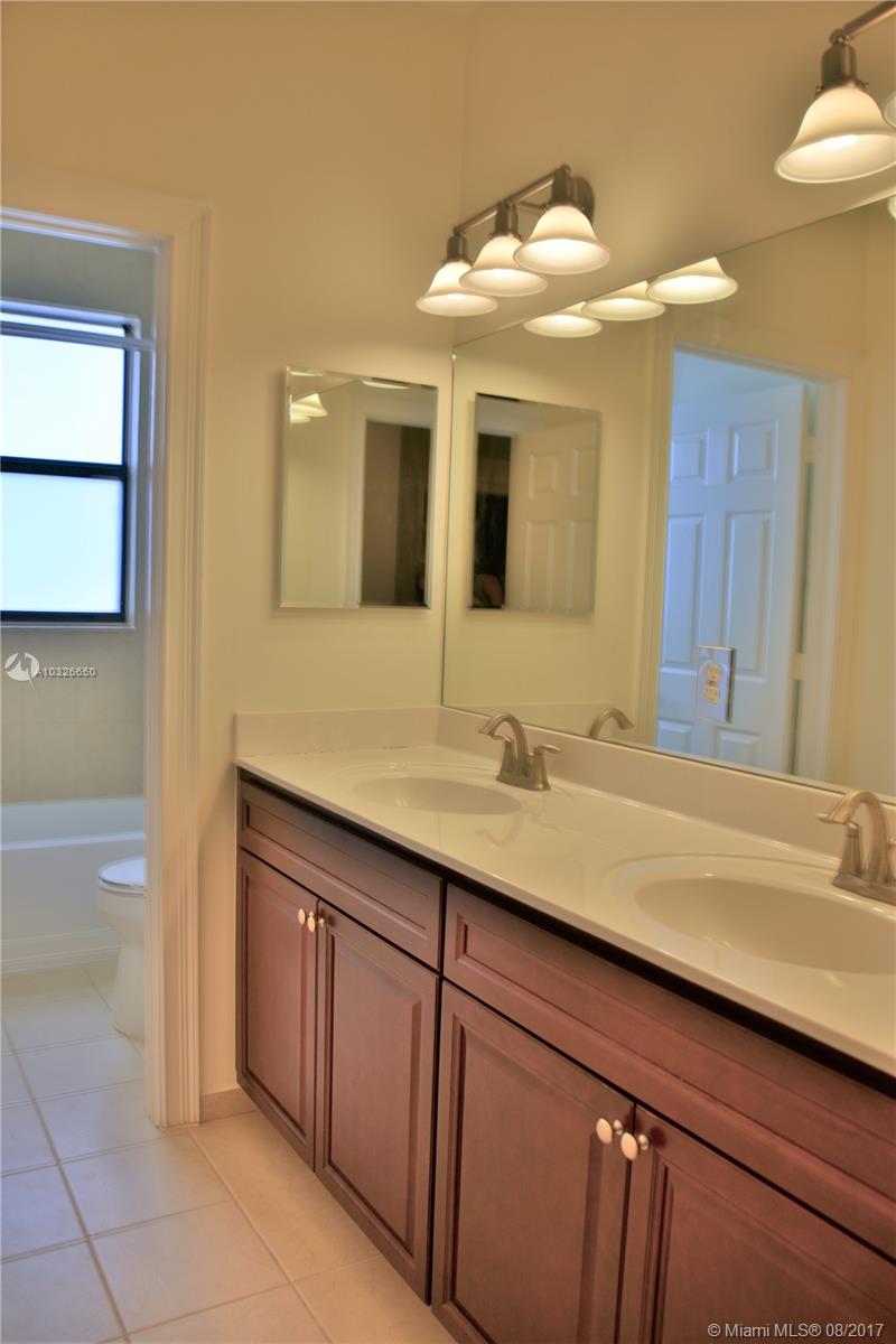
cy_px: 672
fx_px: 1008
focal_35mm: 27
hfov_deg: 47.9
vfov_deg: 67.4
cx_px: 448
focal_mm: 18
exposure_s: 1/100
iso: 125
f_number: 3.5
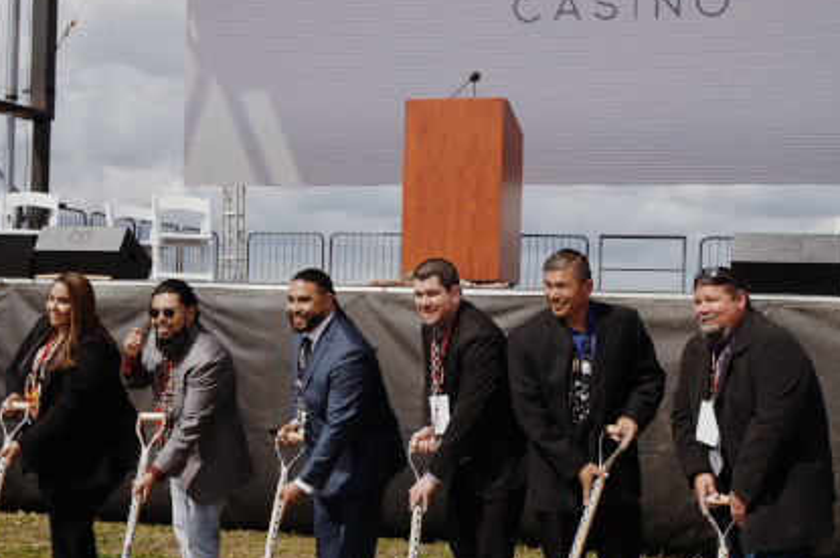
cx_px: 419
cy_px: 311
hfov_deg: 29.7
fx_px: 1585
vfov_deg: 20.0
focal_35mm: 68
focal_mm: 47
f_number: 5.6
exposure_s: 1/1000
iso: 125
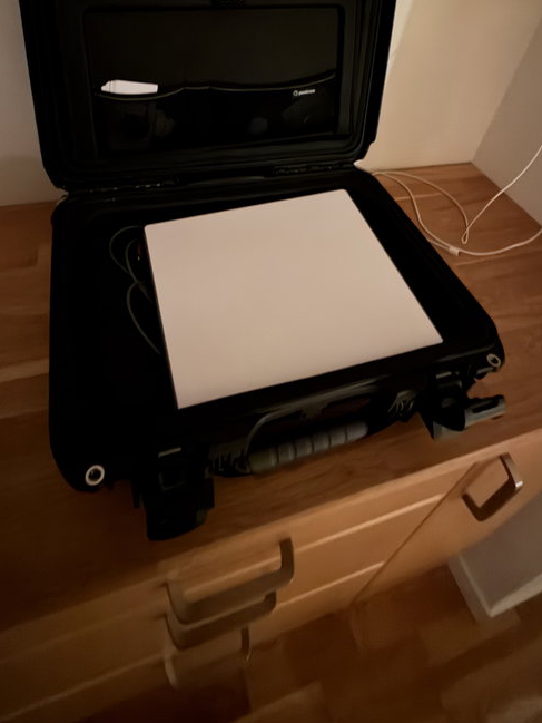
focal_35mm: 23
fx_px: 480
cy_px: 173
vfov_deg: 68.7
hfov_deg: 58.9
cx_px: 263
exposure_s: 1/7
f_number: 2.2
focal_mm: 2.22
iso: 2500
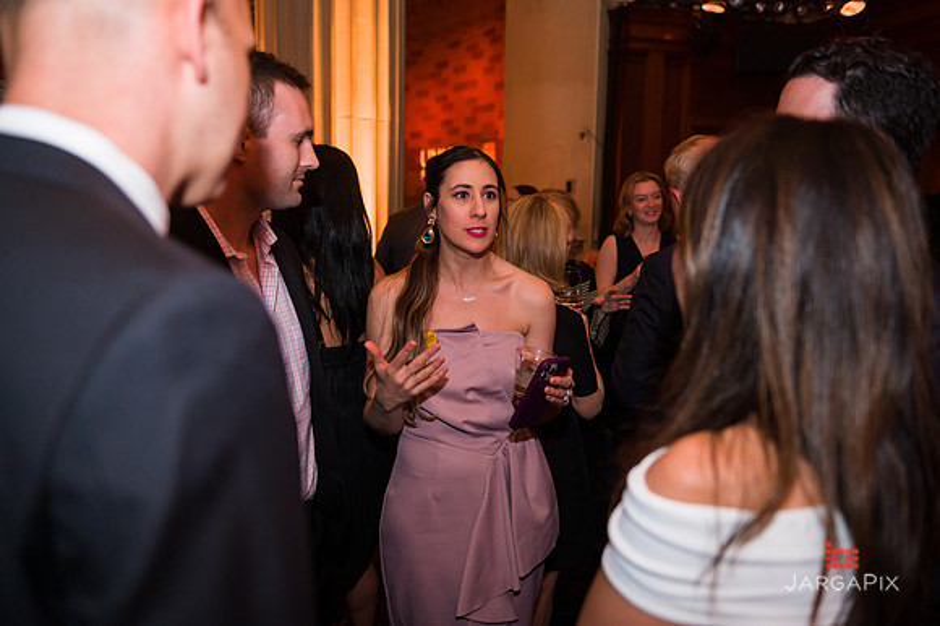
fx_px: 731
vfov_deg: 46.4
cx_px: 470
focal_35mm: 28
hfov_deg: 65.5
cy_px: 313
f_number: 3.2
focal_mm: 28
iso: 1600
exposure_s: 1/200
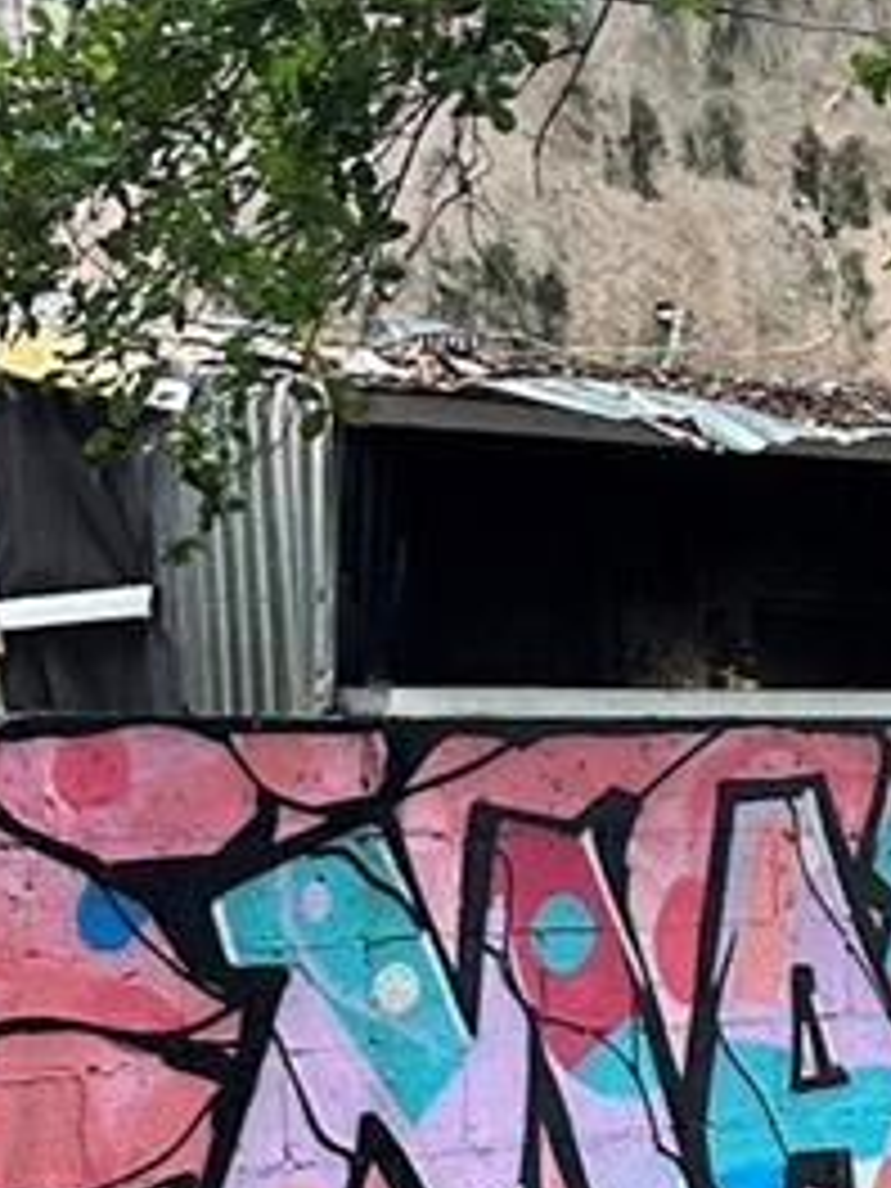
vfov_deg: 17.9
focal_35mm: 109
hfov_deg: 13.1
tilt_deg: -1.8
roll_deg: +0.3
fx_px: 3741
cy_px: 963
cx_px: 1170
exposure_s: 1/82
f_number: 1.78
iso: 250
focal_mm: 6.86
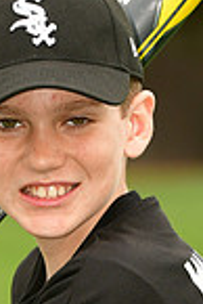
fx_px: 6851
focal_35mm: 812
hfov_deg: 1.7
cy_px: 365
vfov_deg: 2.5
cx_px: 72
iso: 320
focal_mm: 135
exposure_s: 1/1000
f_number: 4
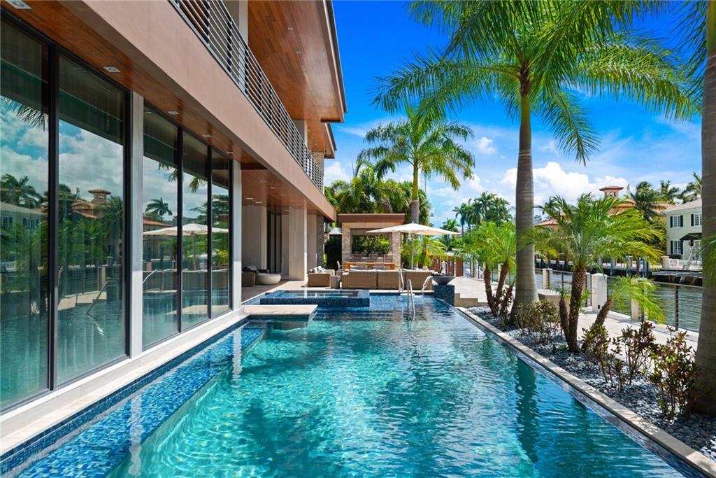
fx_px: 438
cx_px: 358
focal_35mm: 22
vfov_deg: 57.2
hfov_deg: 78.6
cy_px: 239
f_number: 7.1
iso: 250
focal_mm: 22
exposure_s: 1/800
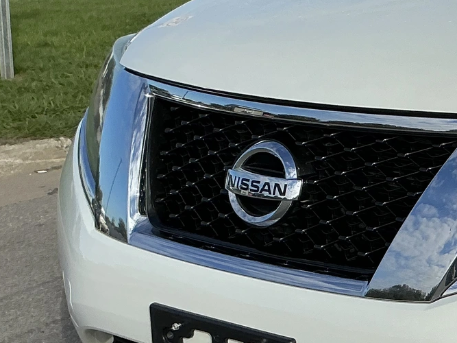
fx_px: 1109
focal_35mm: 84
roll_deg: -1.8
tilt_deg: -12.5
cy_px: 177
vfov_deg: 17.6
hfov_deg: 20.8
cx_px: 620
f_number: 1.8
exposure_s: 1/2959
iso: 25
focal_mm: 3
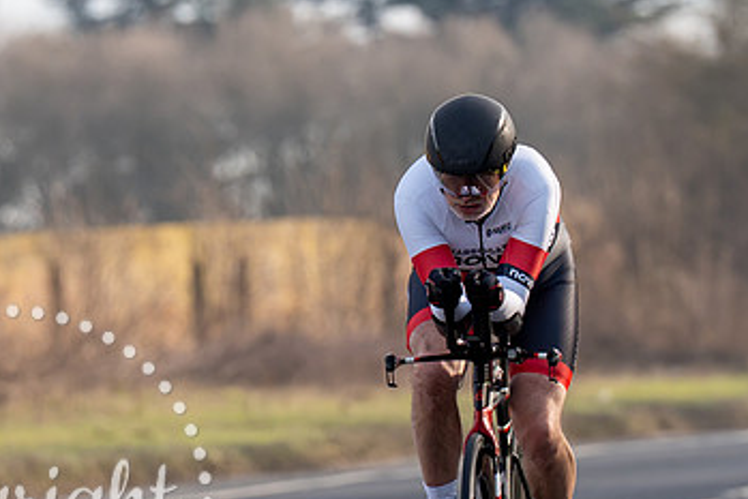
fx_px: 12617
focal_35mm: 607
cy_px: 246
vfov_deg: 2.3
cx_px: 494
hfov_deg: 3.4
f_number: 4
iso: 160
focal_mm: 185
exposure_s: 1/800
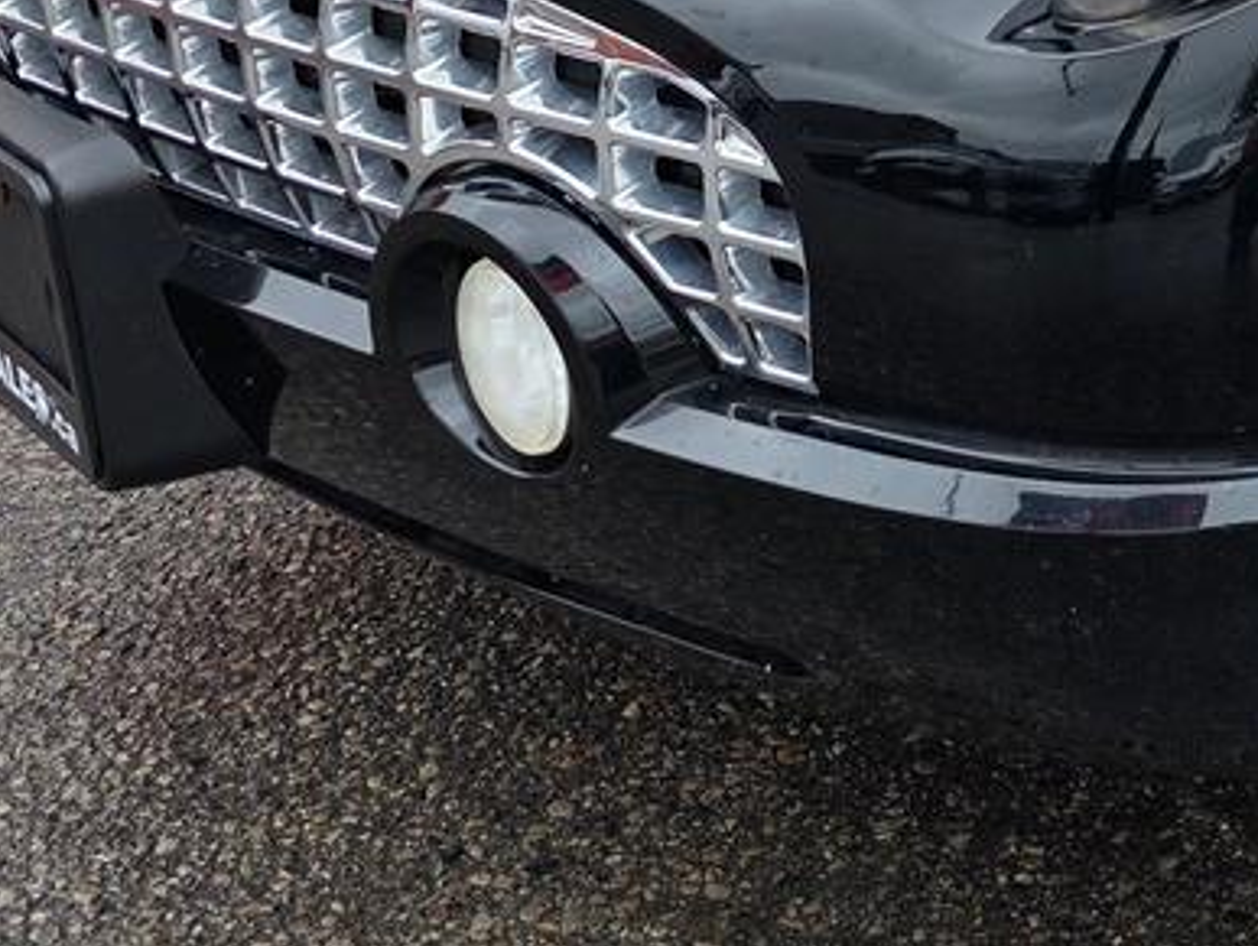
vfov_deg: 18.3
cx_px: 1713
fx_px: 2765
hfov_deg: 22.4
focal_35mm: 76
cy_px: -224
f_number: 1.7
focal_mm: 6.3
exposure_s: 1/359
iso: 40
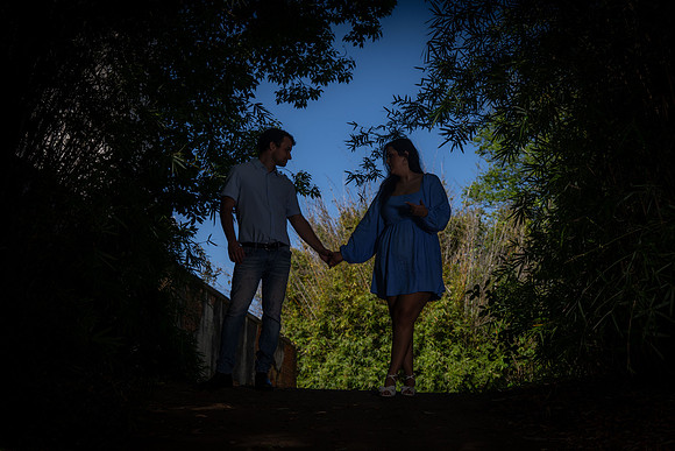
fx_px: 1875
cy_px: 226
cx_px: 338
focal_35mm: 100
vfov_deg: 13.7
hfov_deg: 20.4
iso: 100
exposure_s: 1/125
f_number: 10
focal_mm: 100
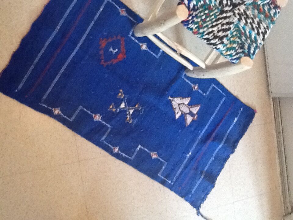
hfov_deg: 42.9
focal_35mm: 44
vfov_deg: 32.9
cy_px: 110
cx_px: 146
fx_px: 372
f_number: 2.4
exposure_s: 1/20
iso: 320
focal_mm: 2.03
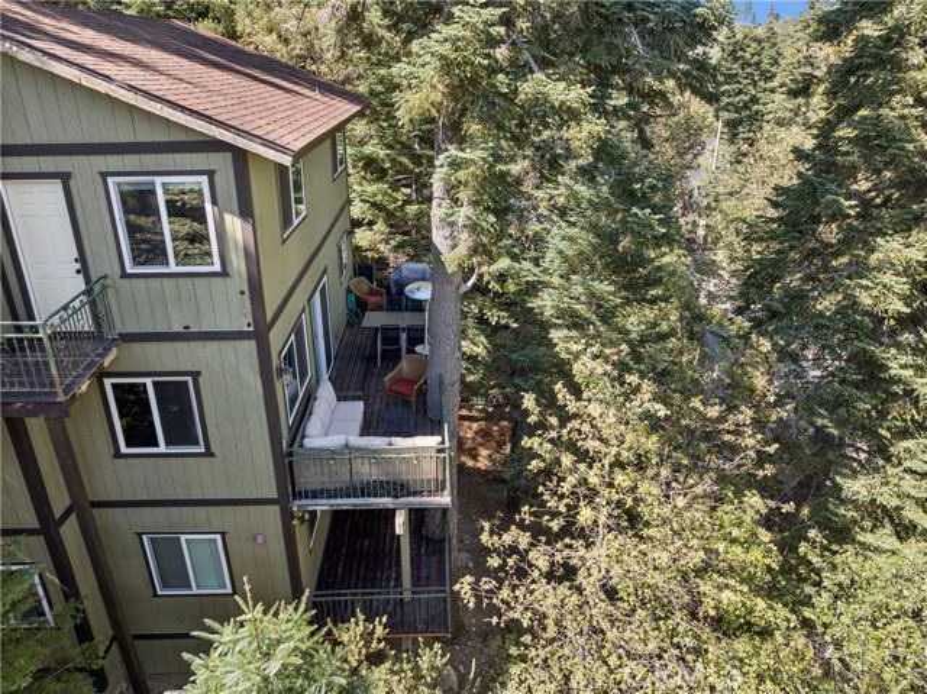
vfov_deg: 56.8
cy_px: 347
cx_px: 464
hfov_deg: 71.6
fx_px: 642
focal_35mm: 24
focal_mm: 12.3
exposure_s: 1/15
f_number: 2.8
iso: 100
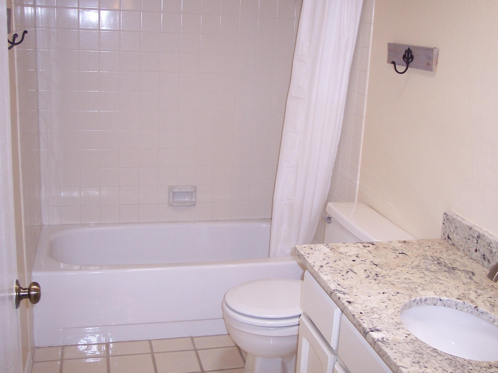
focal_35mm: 43
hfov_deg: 43.8
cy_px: 175
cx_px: 271
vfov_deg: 33.6
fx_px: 619
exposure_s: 1/60
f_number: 2.8
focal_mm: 8
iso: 140
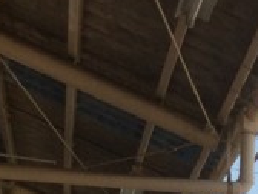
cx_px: 349
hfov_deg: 12.5
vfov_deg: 8.9
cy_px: 453
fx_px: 1133
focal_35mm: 152
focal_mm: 3.3
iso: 32
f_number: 2.4
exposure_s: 1/1634
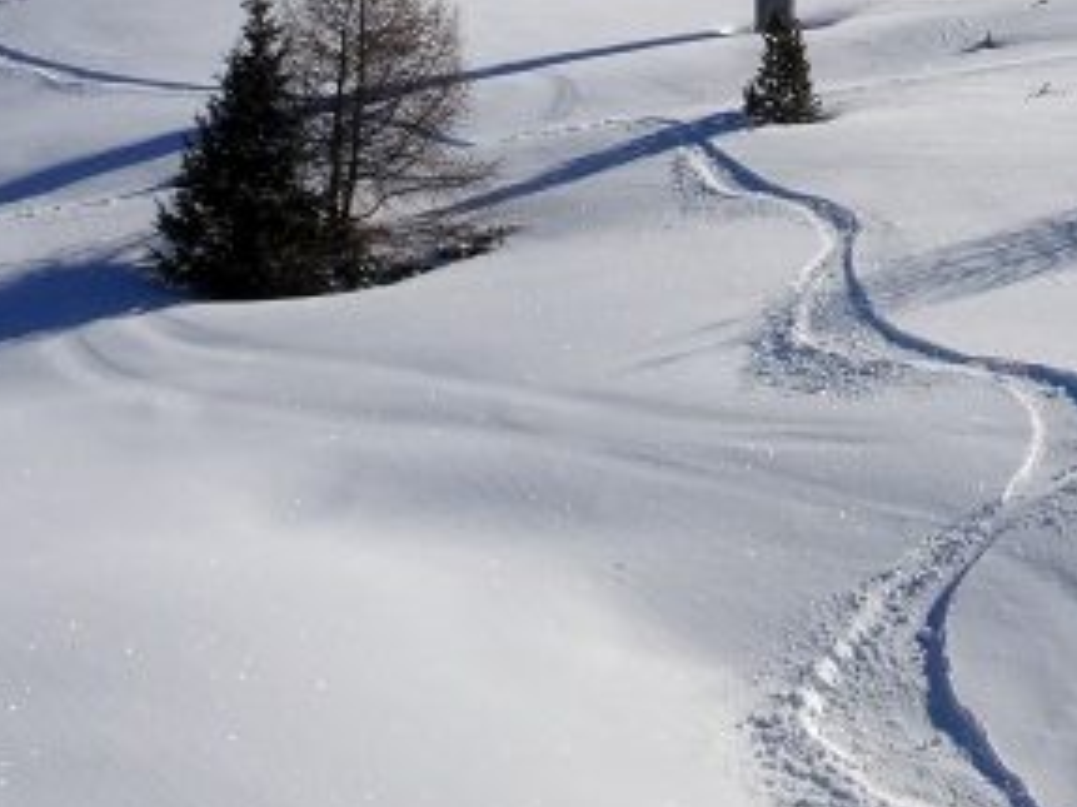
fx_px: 2084
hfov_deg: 28.1
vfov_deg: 20.0
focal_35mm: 67
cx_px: 931
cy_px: -266
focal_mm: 4.1
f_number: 4
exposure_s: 1/2000
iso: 80
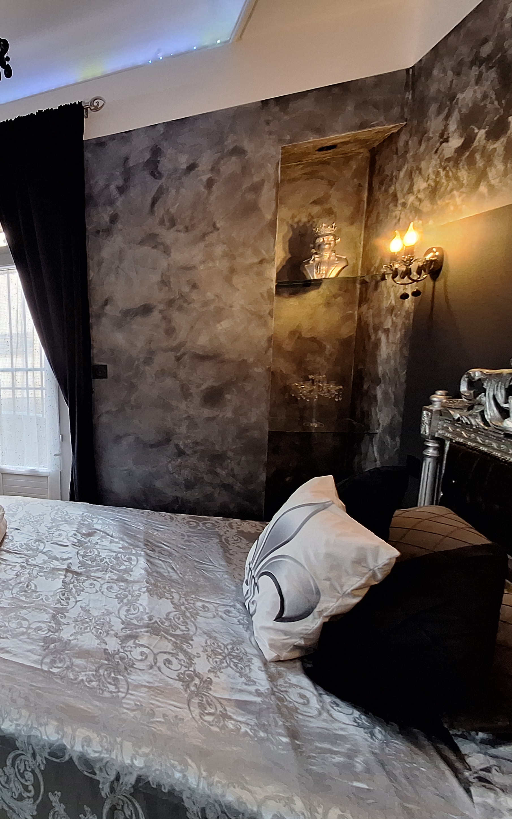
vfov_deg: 88.0
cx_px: -36
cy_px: 406
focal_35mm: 19
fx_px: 424
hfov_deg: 47.4
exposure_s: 1/25
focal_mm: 1.74
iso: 160
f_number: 2.2
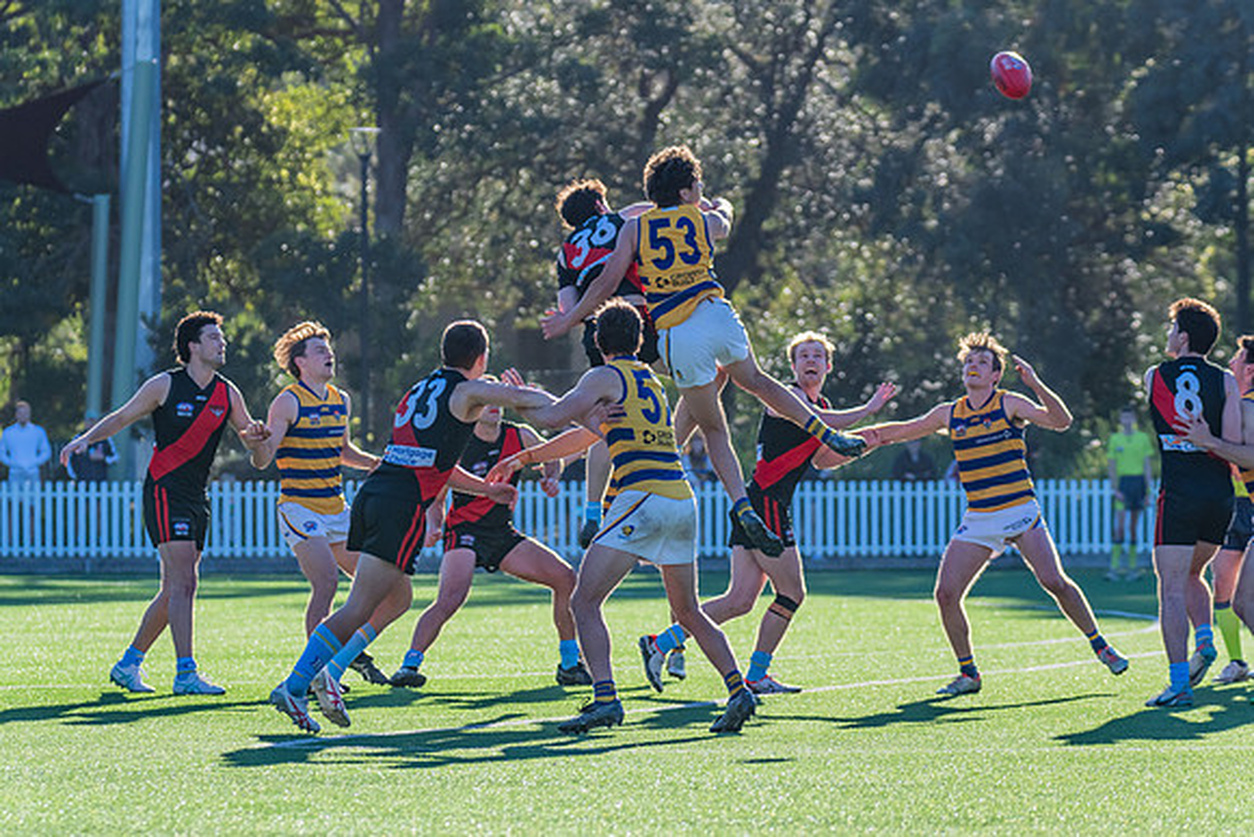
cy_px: 418
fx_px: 9483
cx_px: 627
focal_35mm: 272
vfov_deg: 5.1
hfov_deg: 7.6
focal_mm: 270
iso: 800
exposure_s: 1/1250
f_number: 8
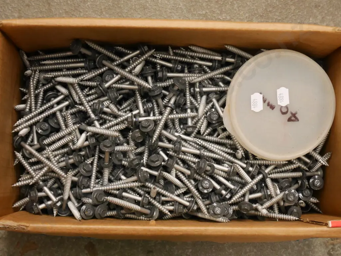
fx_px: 631
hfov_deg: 30.3
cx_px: 170
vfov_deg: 22.9
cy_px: 128
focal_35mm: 64
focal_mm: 32
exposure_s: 1/60
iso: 3200
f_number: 5.6
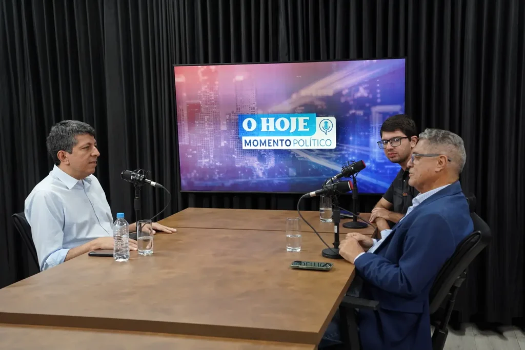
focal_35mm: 45
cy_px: 175
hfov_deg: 43.3
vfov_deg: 29.7
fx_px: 661
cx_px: 262
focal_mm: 45.3
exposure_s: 1/160
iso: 3200
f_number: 5.6
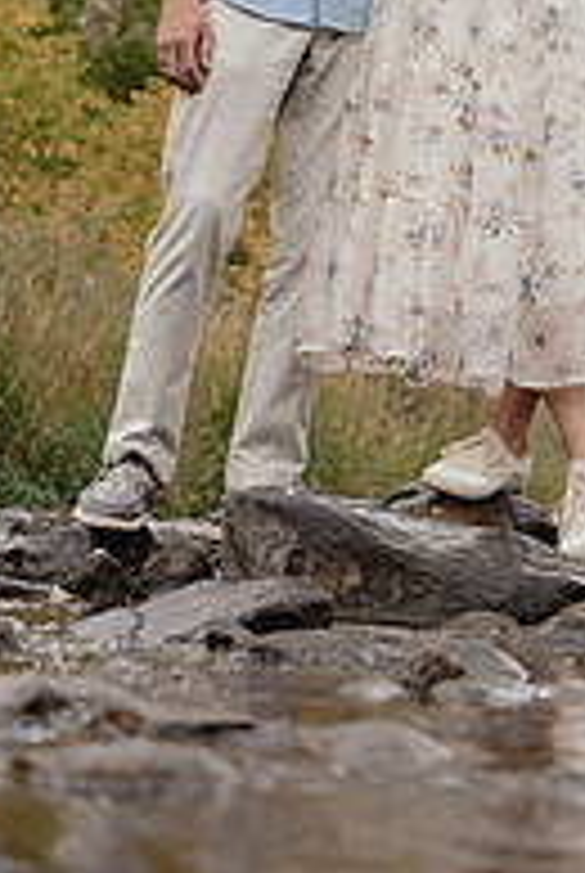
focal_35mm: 81
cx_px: 472
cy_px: -4
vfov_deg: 23.9
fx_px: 1967
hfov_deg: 16.8
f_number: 2.8
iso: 250
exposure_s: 1/250
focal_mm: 35
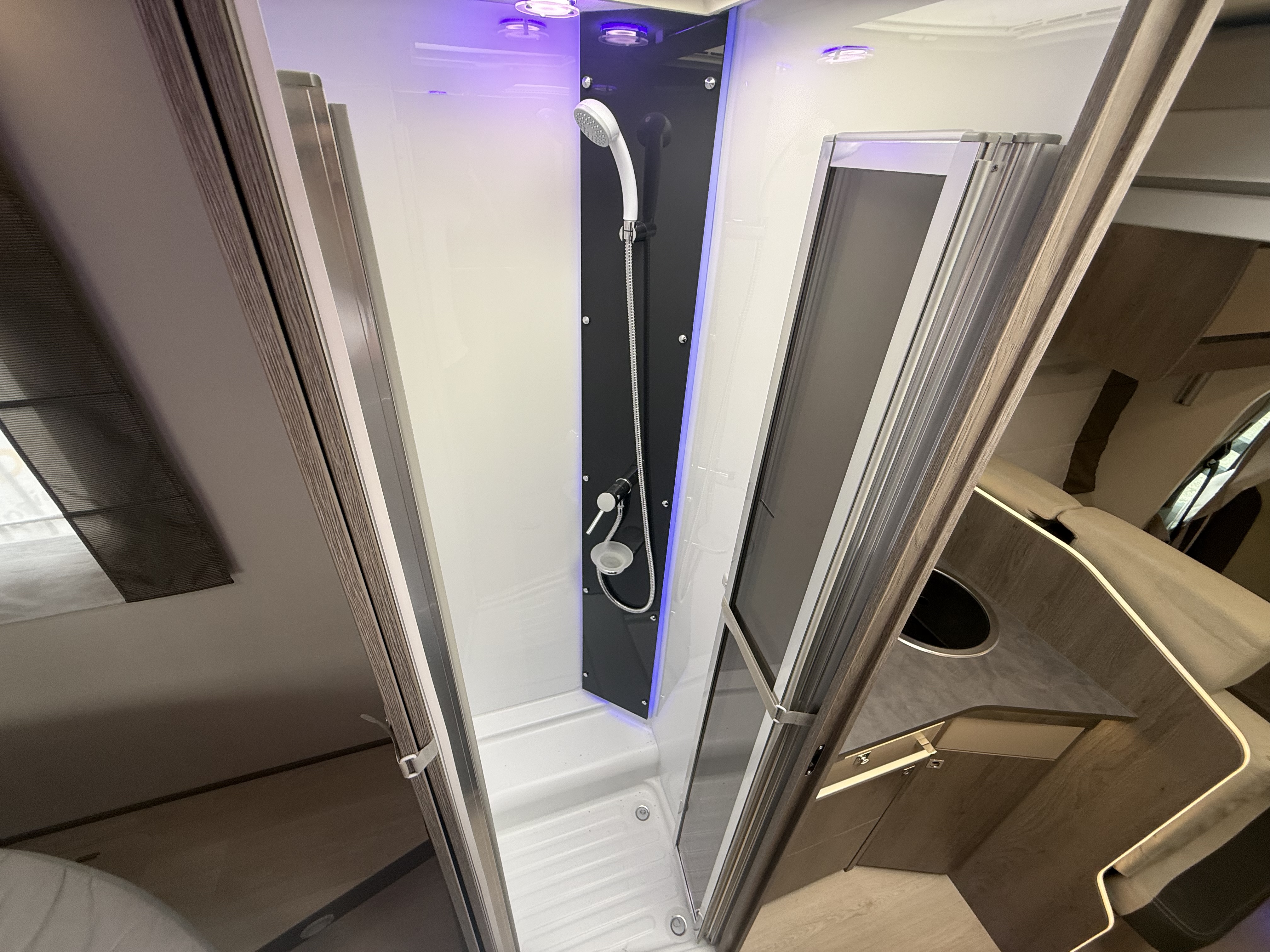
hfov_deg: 102.1
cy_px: 476
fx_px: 514
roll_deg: -0.1
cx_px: 635
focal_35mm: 14
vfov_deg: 85.7
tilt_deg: -34.4
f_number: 2.2
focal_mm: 2.22
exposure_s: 1/99
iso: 80
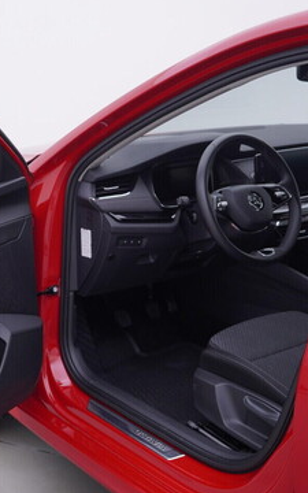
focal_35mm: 56
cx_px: 49
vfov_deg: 36.3
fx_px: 752
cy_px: 244
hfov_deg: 22.7
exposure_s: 1/60
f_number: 3.5
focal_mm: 24
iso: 125
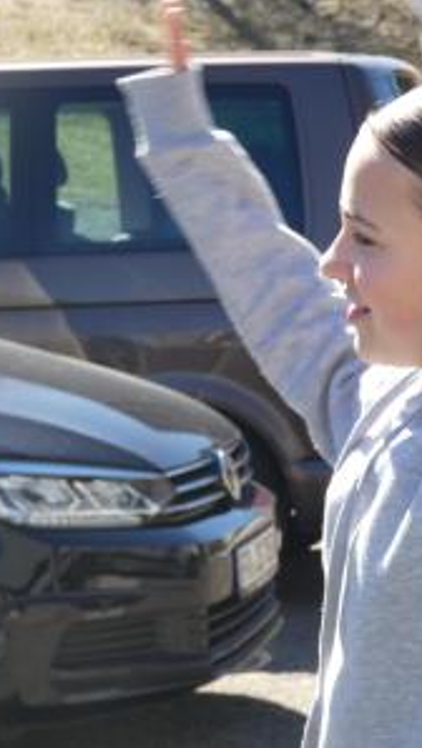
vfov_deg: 15.4
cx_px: 392
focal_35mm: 139
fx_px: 2760
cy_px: 374
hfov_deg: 8.7
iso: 80
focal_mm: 17.1
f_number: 4.8
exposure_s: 1/160
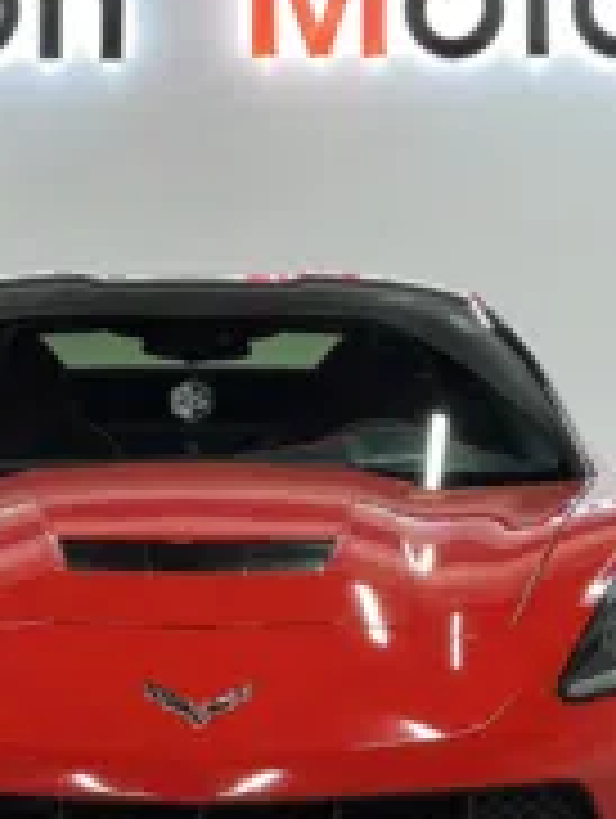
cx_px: 189
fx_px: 4001
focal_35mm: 169
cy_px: 472
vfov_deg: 11.7
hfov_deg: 8.8
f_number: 2.8
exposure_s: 1/25
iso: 800
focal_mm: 9
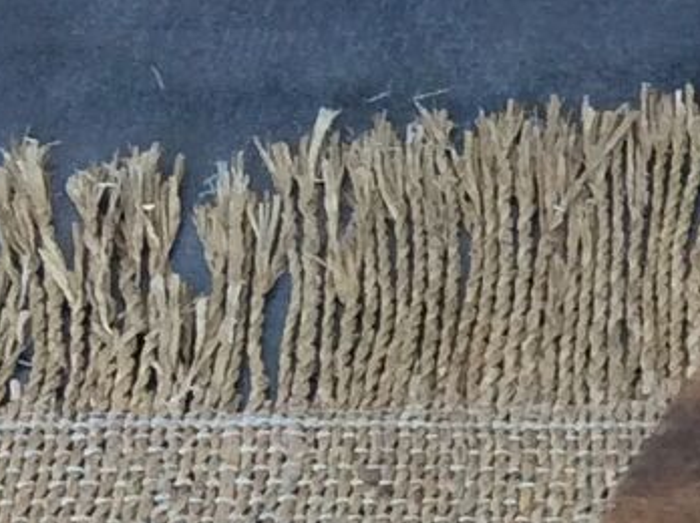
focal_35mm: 184
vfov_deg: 8.0
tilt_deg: -42.8
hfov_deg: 10.2
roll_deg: -0.8
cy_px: 680
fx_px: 3716
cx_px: 1211
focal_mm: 3.3
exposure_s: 1/25
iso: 125
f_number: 2.4
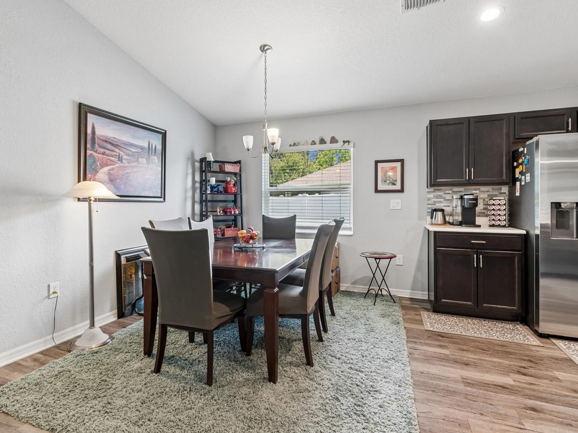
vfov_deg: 74.7
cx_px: 260
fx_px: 284
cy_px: 208
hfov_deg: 90.7
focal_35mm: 17
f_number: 7.1
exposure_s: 1/8
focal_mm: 10
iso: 100
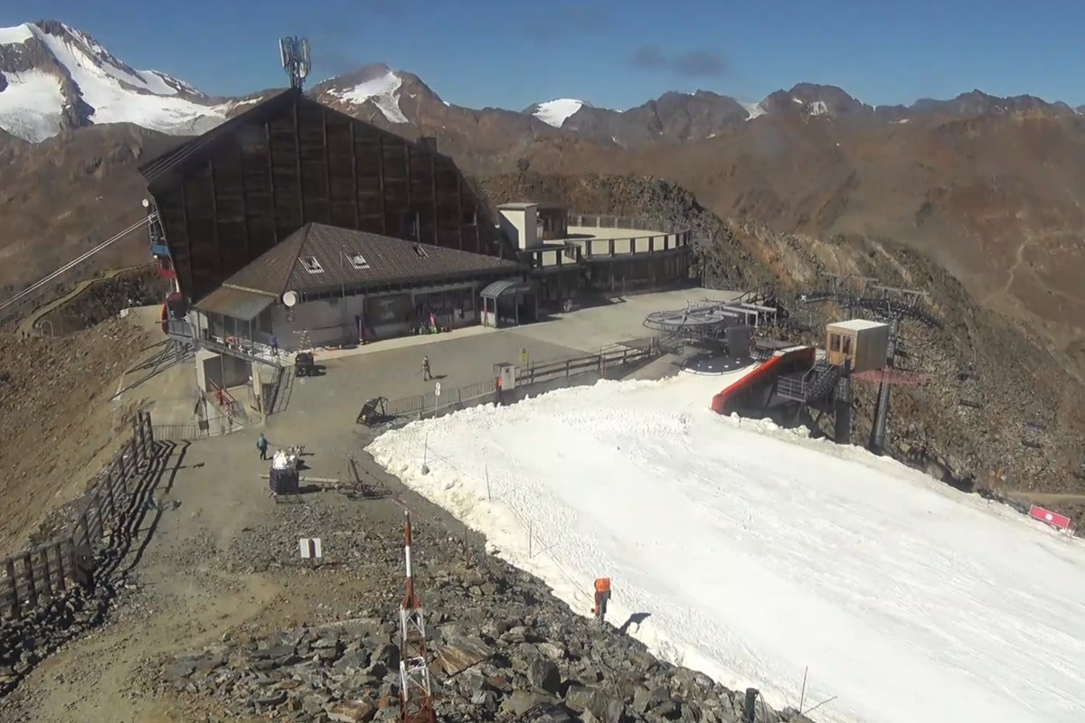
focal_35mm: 75
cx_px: 542
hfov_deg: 27.0
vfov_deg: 18.2
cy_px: 362
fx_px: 2260
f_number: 4.5
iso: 100
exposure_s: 1/400
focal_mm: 75
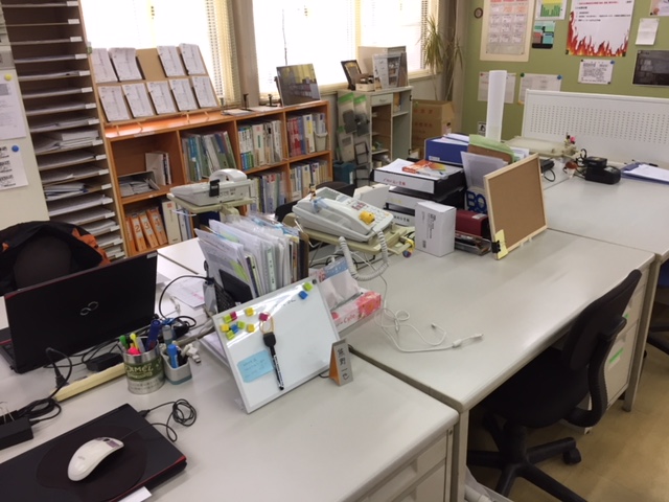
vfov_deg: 48.2
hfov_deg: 61.7
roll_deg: +1.1
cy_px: 251
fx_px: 560
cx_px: 334
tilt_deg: -23.9
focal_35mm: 29
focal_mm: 4.15
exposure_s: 1/30
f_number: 2.2
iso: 40
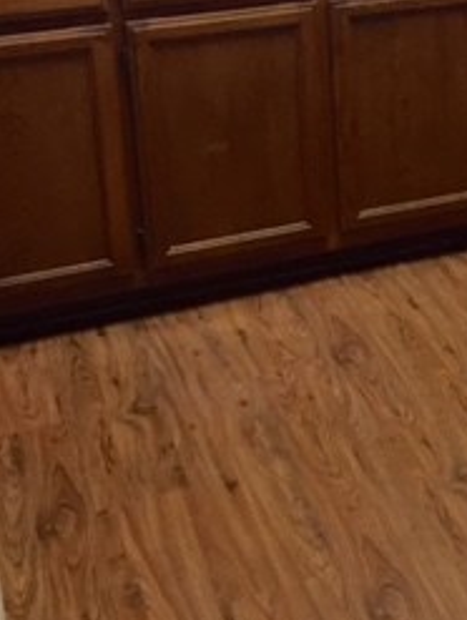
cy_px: 35
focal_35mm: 75
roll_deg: -1.1
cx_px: 600
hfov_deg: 18.4
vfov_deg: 25.0
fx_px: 1346
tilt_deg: -15.2
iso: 50
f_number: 2.2
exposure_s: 1/30
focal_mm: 4.15
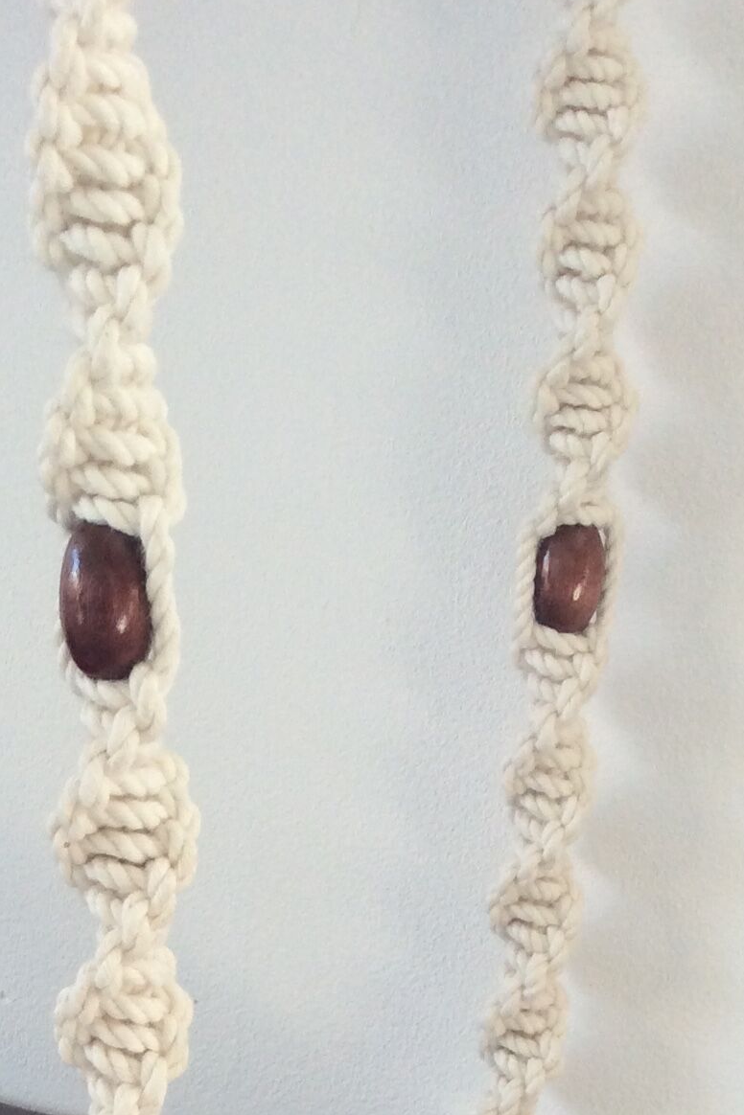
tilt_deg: -23.1
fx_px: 2294
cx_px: 68
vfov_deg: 25.8
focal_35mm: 74
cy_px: 1139
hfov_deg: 18.1
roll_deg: +1.7
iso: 50
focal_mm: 3.3
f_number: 2.4
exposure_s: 1/100
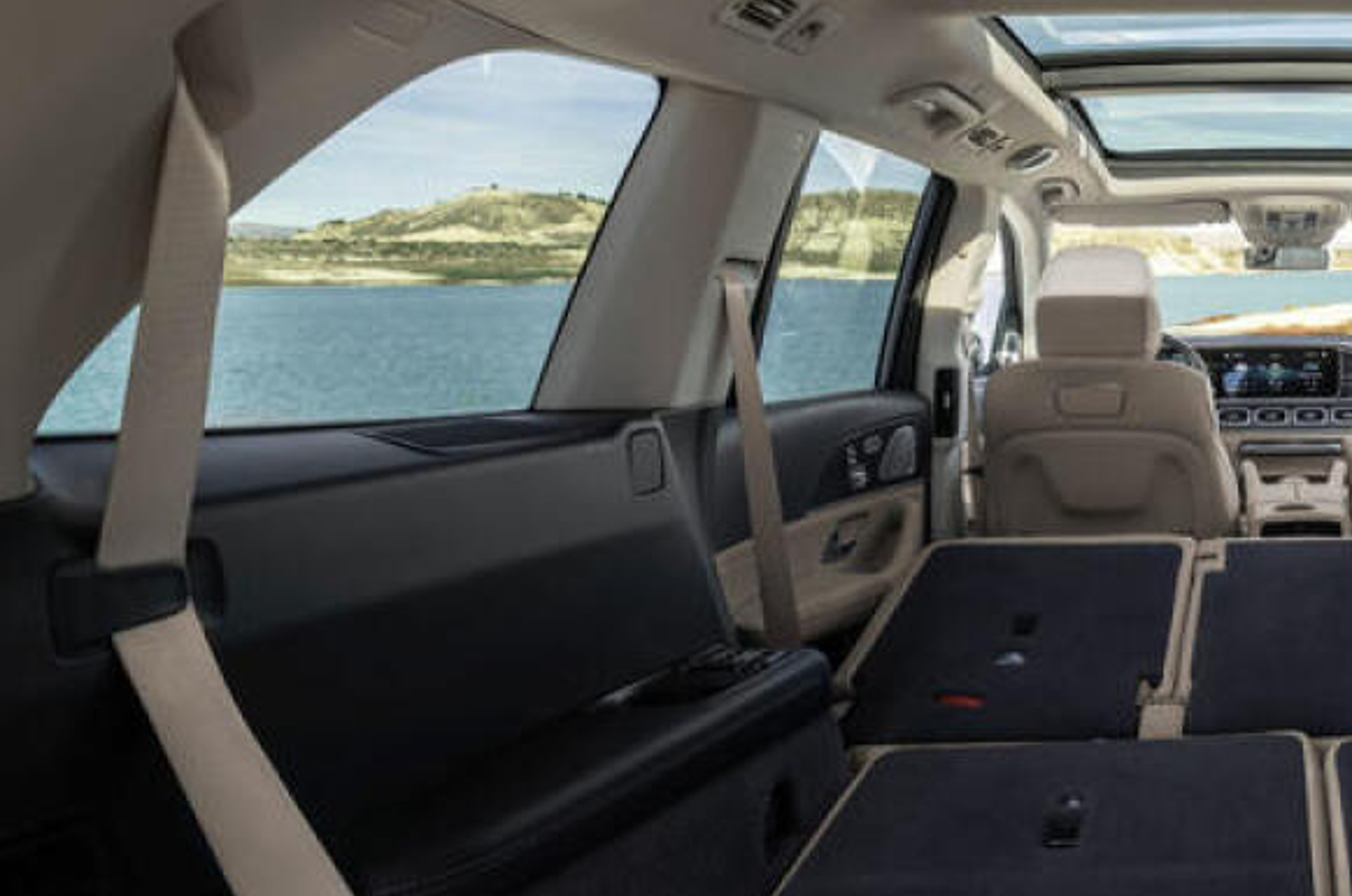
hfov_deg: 50.2
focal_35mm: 31
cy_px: 460
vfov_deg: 42.2
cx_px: 1322
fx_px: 1162
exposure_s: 1/6
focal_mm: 15
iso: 100
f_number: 11
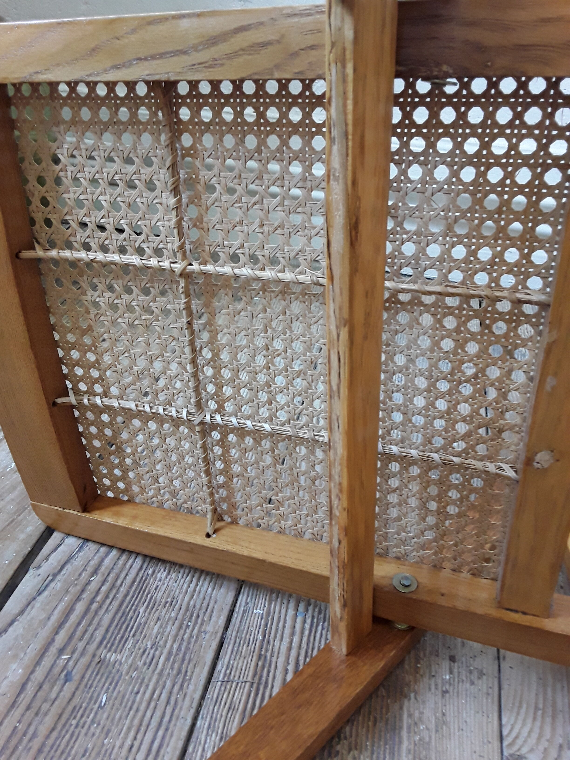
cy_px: 380
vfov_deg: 65.3
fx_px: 593
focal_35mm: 27
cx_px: 285
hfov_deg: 51.4
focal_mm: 2.91
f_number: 1.9
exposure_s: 1/30
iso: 125
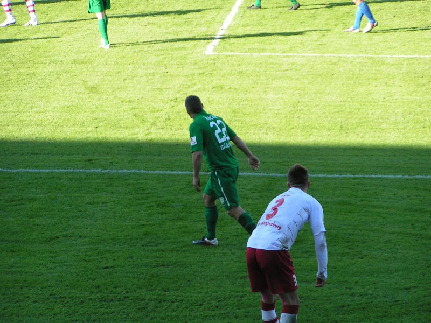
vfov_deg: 7.5
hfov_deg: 10.0
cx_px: 216
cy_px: 162
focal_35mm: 197
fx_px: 2453
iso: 100
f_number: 3.5
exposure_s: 1/400
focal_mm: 30.1
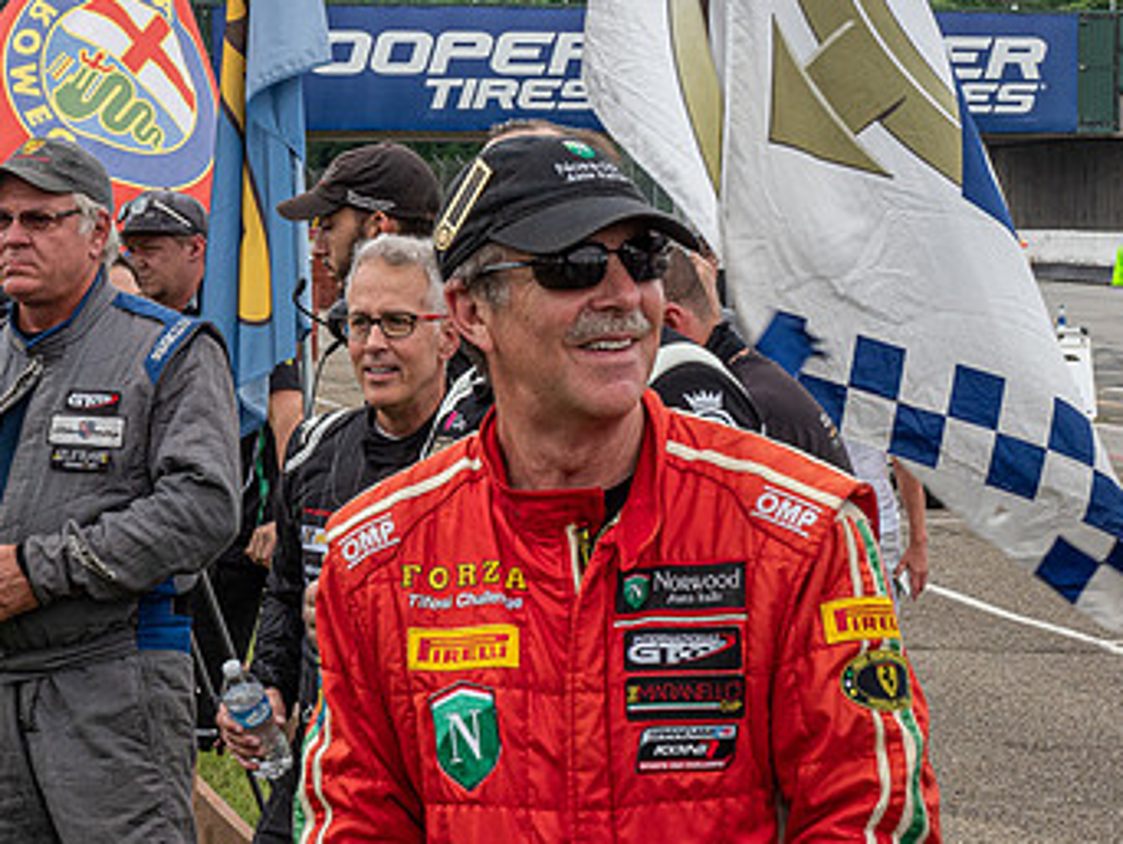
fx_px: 4513
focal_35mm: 139
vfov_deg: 10.7
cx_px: 259
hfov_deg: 14.1
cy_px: 475
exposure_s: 1/80
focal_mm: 41
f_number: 11
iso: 400
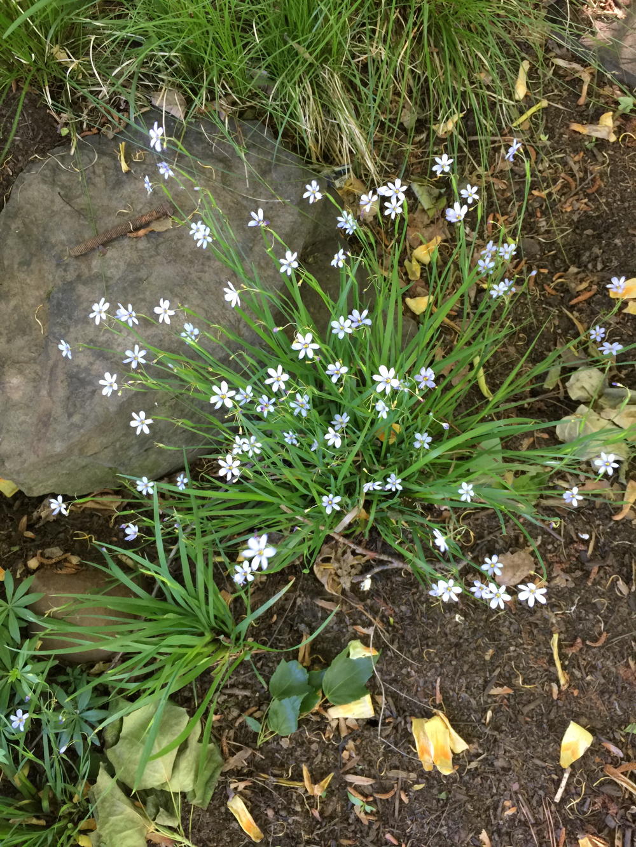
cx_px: 318
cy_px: 424
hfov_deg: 48.2
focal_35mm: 29
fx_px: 710
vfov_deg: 61.7
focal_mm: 4.15
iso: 50
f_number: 2.2
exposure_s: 1/15
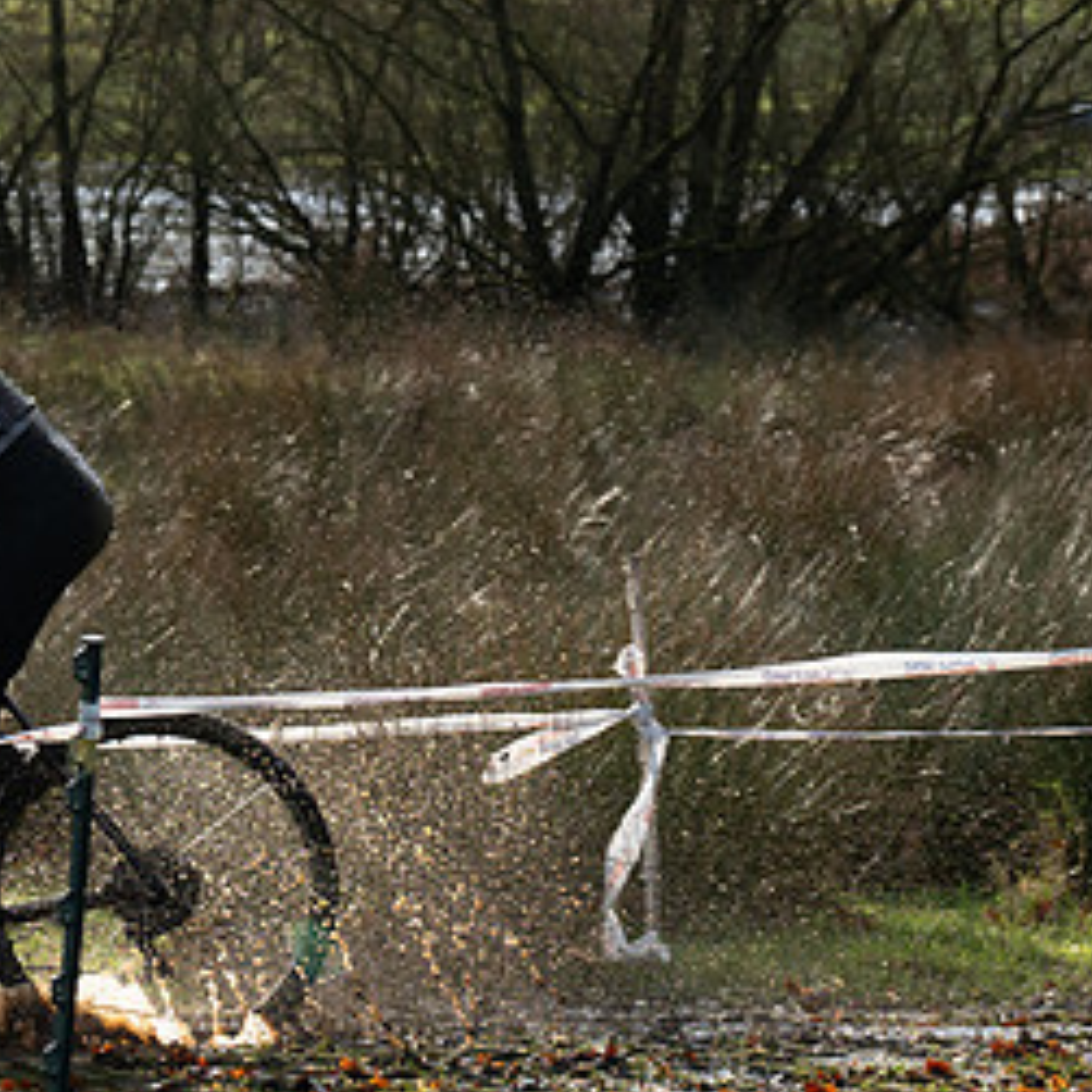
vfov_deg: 9.7
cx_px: -100
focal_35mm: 180
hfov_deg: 9.6
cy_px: 486
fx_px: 6424
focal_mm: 70
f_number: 5
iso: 320
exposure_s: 1/1000
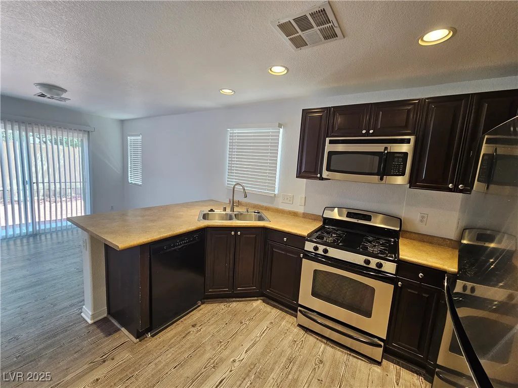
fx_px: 195
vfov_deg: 89.9
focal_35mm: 13
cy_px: 194
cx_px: 259
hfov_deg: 106.2
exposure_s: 1/60
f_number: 2.2
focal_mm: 2.2
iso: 125
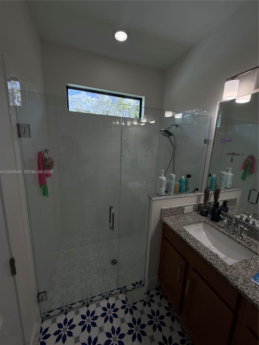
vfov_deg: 102.1
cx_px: 130
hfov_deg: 85.7
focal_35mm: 14
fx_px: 140
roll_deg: -2.4
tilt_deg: -10.3
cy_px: 172
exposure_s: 1/195
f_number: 2.2
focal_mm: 2.22
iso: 64
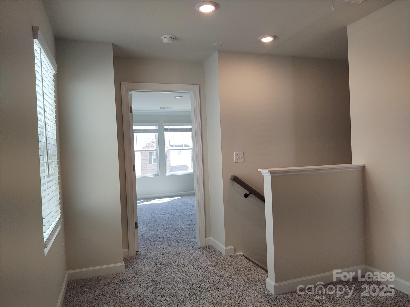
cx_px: 205
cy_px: 154
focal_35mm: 27
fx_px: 320
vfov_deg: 51.4
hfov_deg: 65.3
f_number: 1.7
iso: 100
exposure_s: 1/312
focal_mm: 4.75
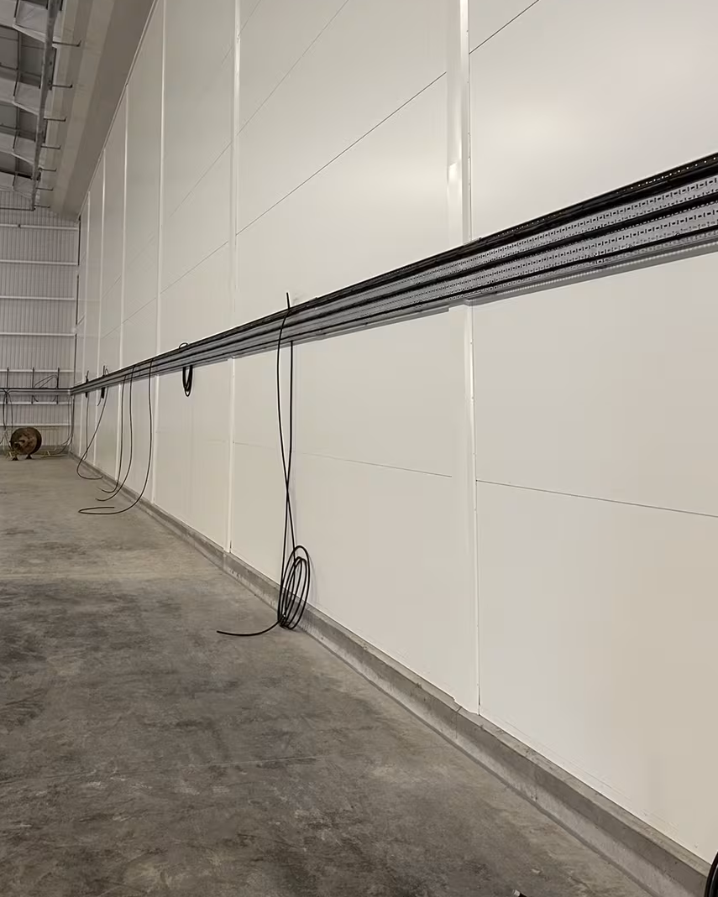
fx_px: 1010
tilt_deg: +7.5
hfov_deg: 39.0
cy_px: 299
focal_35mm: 38
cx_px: 282
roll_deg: +0.1
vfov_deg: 47.2
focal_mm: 5.7
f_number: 1.5
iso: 160
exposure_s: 1/51
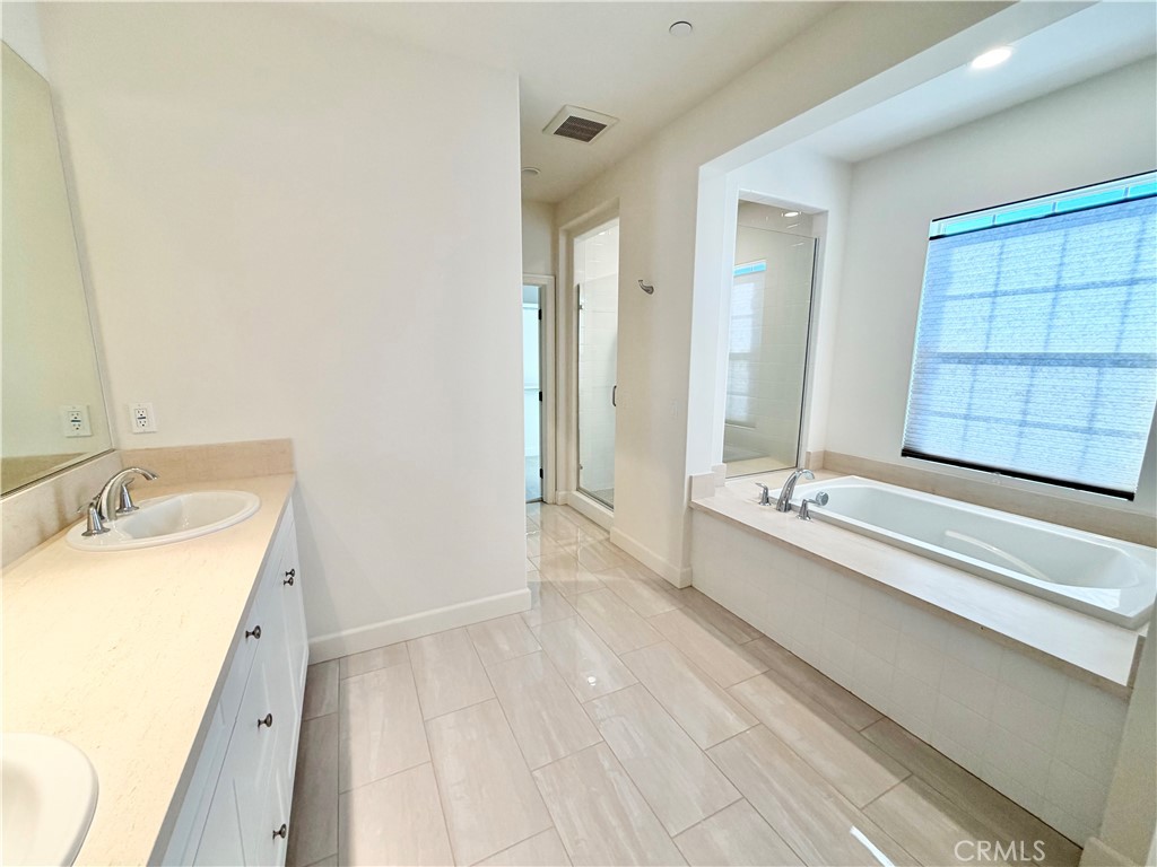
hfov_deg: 102.1
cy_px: 434
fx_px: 468
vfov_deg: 85.7
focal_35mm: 14
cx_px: 578
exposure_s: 1/120
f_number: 2.2
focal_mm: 2.22
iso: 100
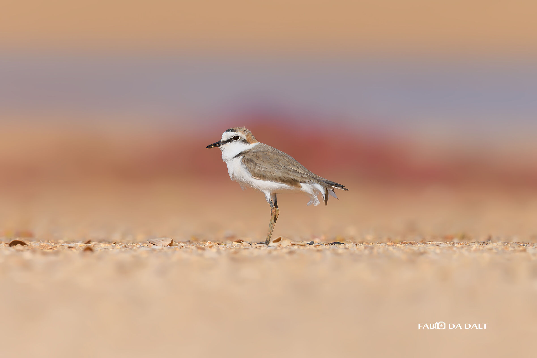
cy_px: 179
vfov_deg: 2.7
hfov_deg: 4.1
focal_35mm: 500
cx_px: 268
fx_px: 7456
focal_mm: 500
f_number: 4
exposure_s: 1/1600
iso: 72
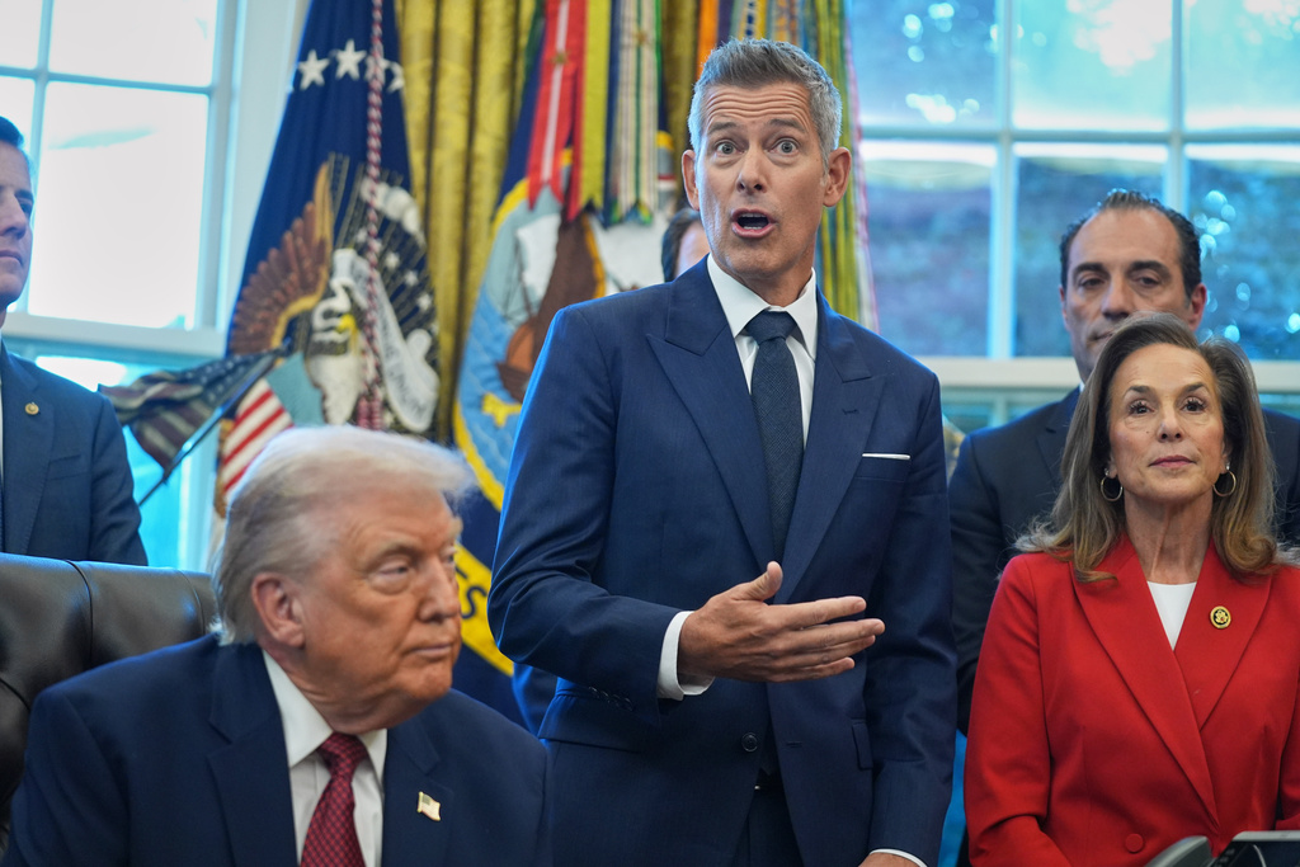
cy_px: 434
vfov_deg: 18.0
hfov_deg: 26.6
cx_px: 650
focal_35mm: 76
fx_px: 2745
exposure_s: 1/250
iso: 2500
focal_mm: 76
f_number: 2.8
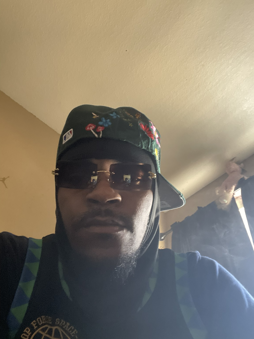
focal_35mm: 30
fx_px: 294
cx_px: 127
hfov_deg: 46.8
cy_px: 170
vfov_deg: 60.0
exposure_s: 1/24
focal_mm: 2.71
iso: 640
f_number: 2.2
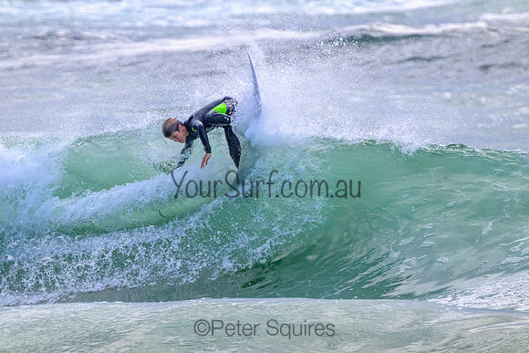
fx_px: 11758
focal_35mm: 800
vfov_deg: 1.7
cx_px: 264
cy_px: 176
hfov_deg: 2.6
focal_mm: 800
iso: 2500
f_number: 11
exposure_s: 1/1600
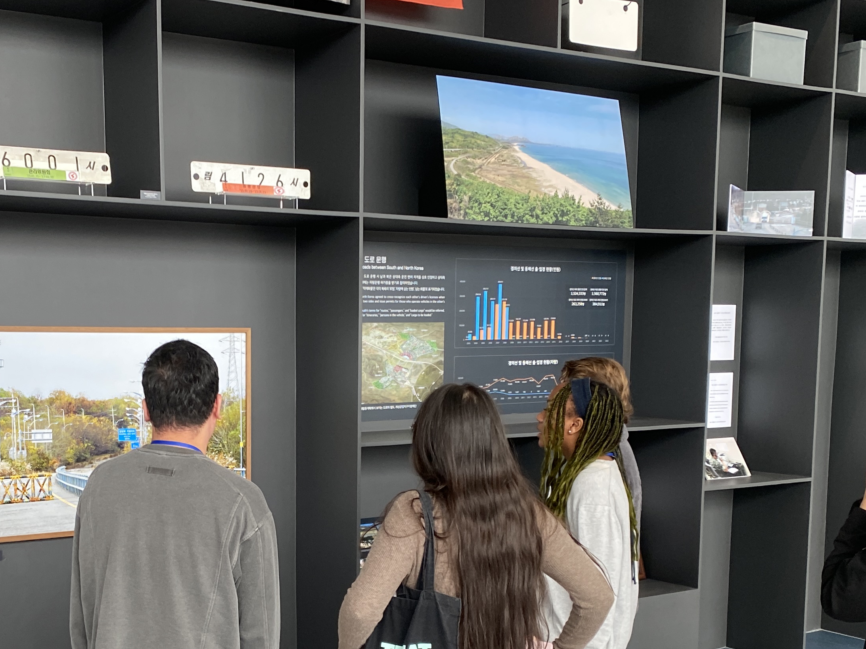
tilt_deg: -7.7
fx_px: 1201
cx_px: 271
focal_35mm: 48
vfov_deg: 29.6
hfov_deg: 39.1
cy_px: 510
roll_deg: +0.2
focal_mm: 4.25
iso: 125
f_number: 1.8
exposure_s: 1/114
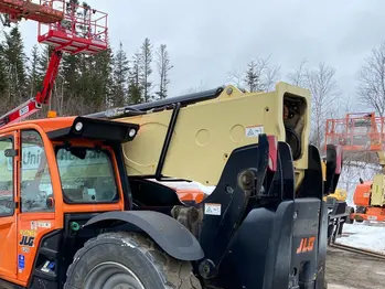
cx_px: 100
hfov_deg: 44.4
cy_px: 210
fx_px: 456
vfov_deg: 34.5
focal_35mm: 41
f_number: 1.8
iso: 32
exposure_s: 1/858
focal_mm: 4.25
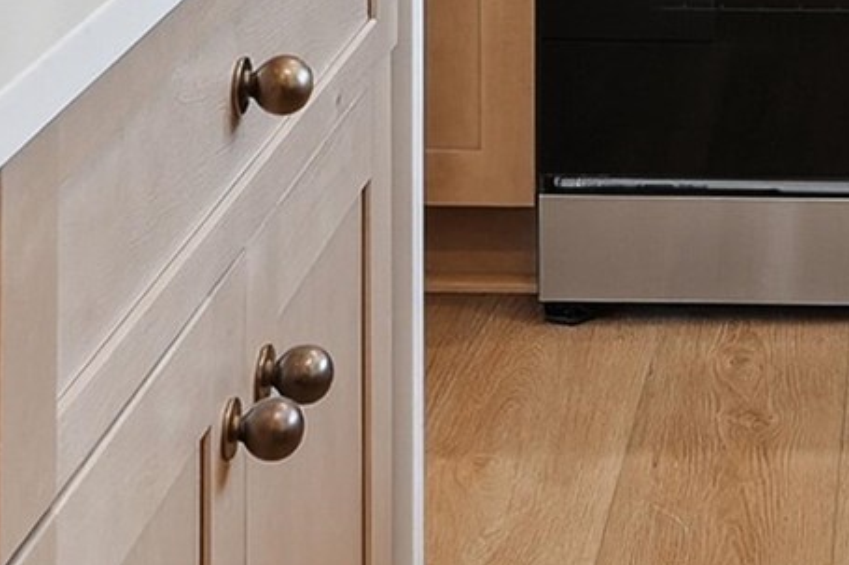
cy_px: -723
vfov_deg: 11.0
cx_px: 858
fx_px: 2546
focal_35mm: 108
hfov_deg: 18.4
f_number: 8
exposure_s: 1/100
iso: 100
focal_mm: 16
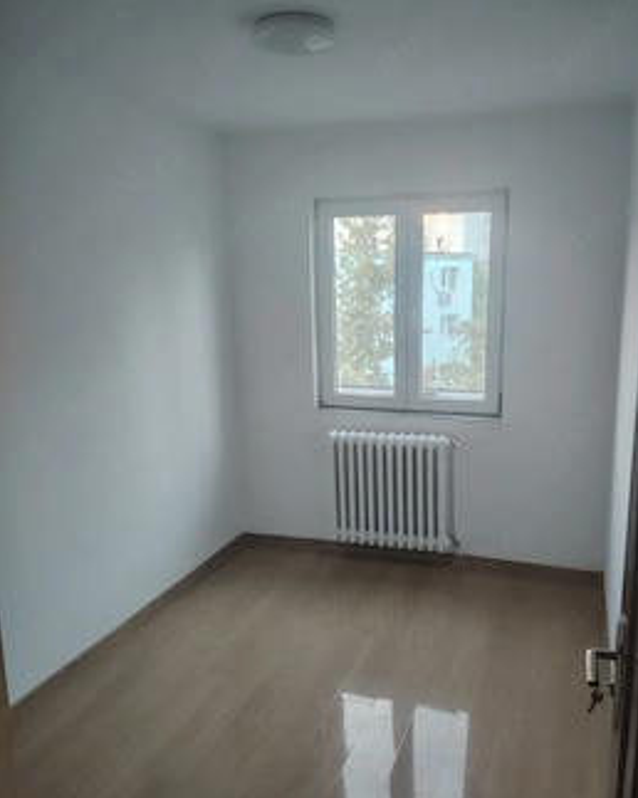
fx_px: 685
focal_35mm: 29
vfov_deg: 60.4
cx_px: 368
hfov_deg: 49.7
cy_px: 432
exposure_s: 1/100
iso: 4169
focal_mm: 5.25
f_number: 1.75
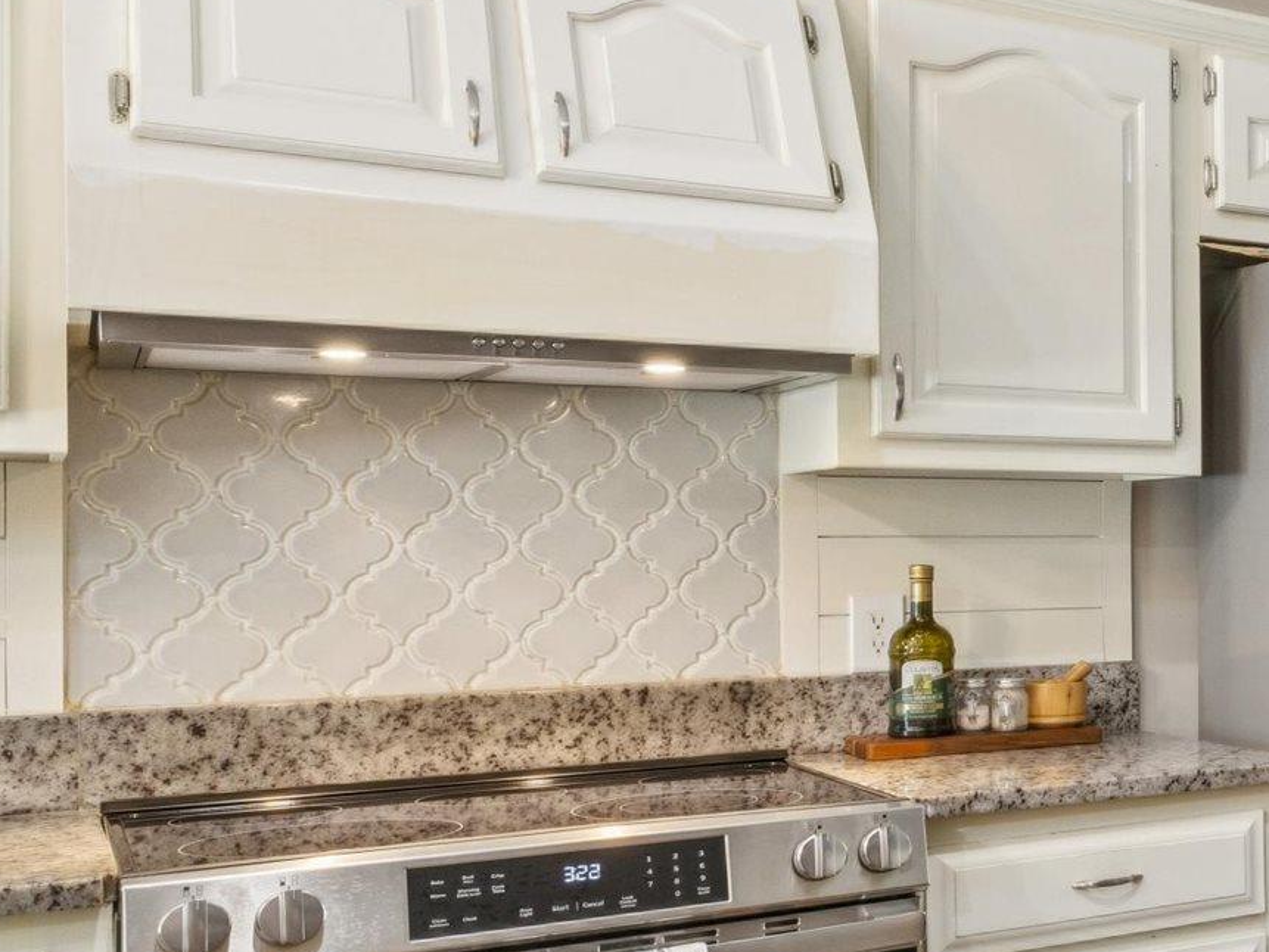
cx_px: 1887
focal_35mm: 50
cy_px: 550
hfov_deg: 27.1
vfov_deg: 28.9
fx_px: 1848
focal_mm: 14.7
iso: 400
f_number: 13
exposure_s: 1/3.33
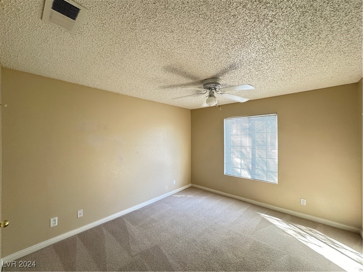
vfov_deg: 85.7
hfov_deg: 102.1
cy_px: 136
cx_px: 182
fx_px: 147
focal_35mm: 14
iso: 250
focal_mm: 2.22
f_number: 2.2
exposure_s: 1/60
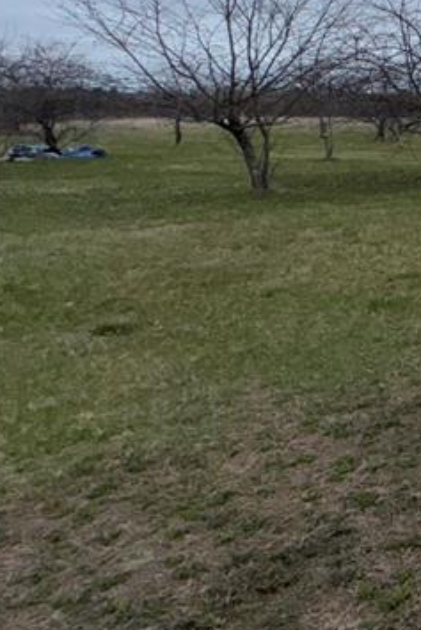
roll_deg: +1.3
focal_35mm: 42
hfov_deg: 19.4
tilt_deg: -0.9
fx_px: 736
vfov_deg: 43.9
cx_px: 830
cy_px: 115
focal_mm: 2.22
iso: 32
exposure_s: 1/1370
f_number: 2.2
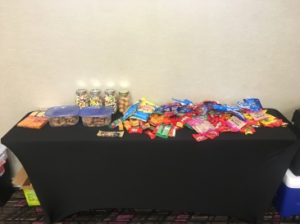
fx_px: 251
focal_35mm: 29
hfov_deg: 61.7
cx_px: 150
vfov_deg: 48.2
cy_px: 112
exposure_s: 1/17
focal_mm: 4.15
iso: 200
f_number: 2.2
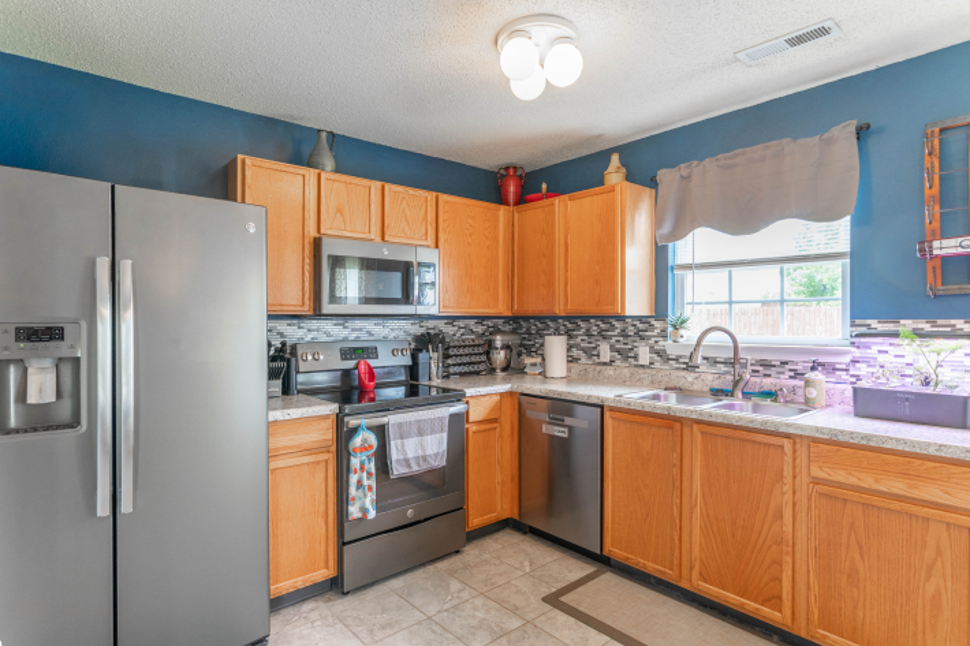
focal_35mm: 19
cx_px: 469
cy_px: 326
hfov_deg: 86.9
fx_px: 512
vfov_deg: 64.5
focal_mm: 18
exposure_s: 1/15
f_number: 7.1
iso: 250
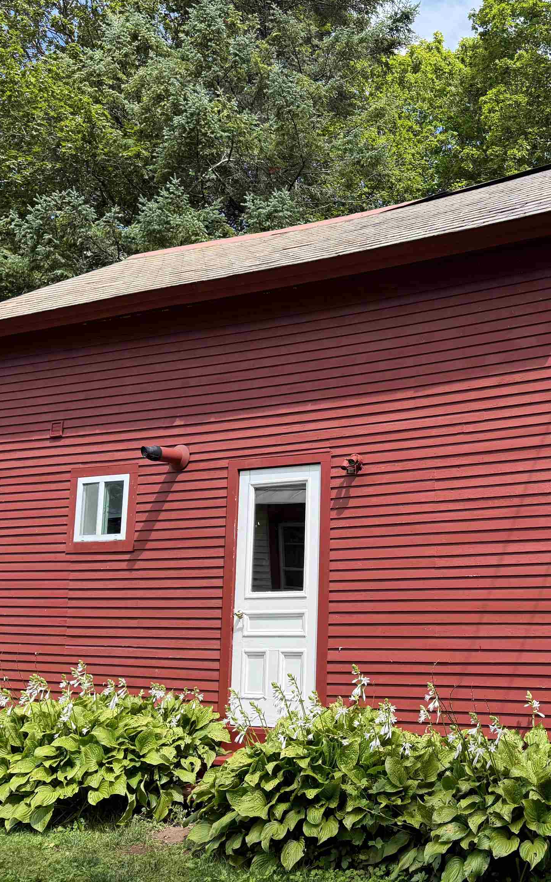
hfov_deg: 35.9
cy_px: 440
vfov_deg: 56.7
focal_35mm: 34
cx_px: 447
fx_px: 817
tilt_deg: +11.0
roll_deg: +0.5
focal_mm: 6.76
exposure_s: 1/1271
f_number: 1.78
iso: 100
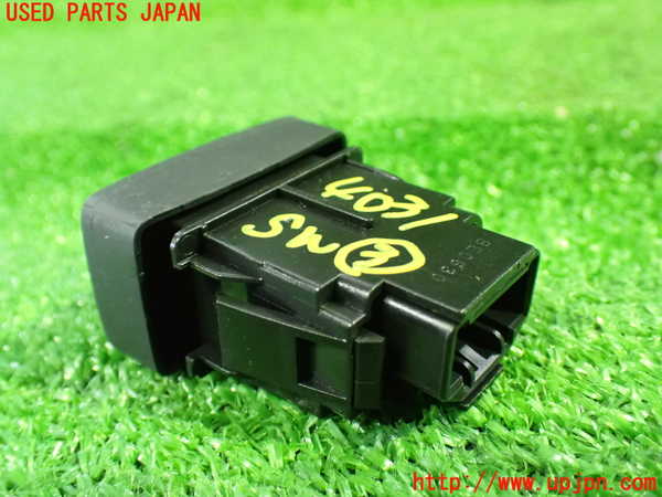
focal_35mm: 36
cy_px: 248
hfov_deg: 51.4
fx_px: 688
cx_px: 331
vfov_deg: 39.7
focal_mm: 6.37
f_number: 2.5
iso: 1600
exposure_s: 1/40
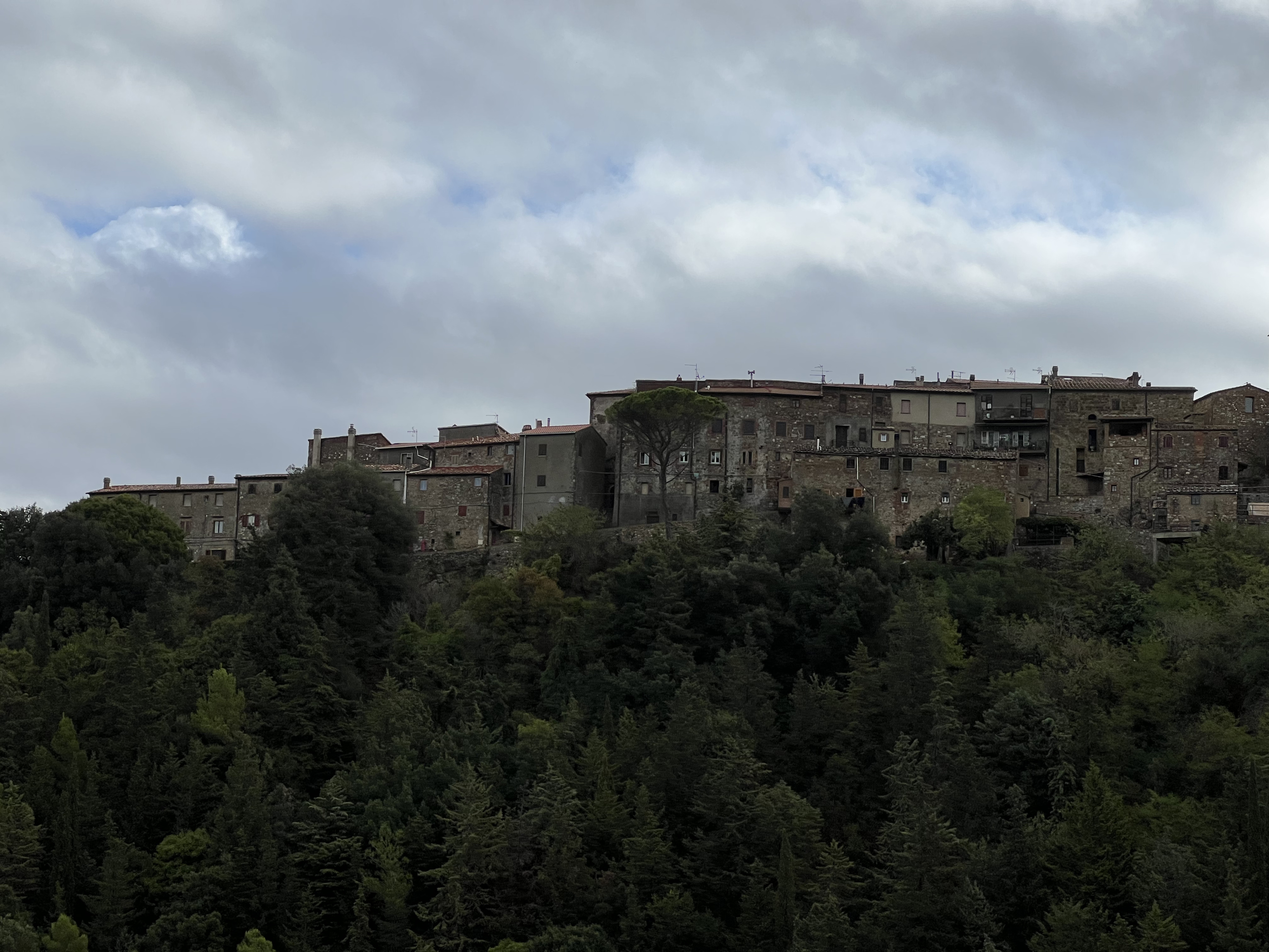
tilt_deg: +9.6
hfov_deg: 25.3
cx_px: 634
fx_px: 2823
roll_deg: -1.8
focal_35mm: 77
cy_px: 476
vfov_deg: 19.1
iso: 32
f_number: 2.8
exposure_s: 1/1393
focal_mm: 9
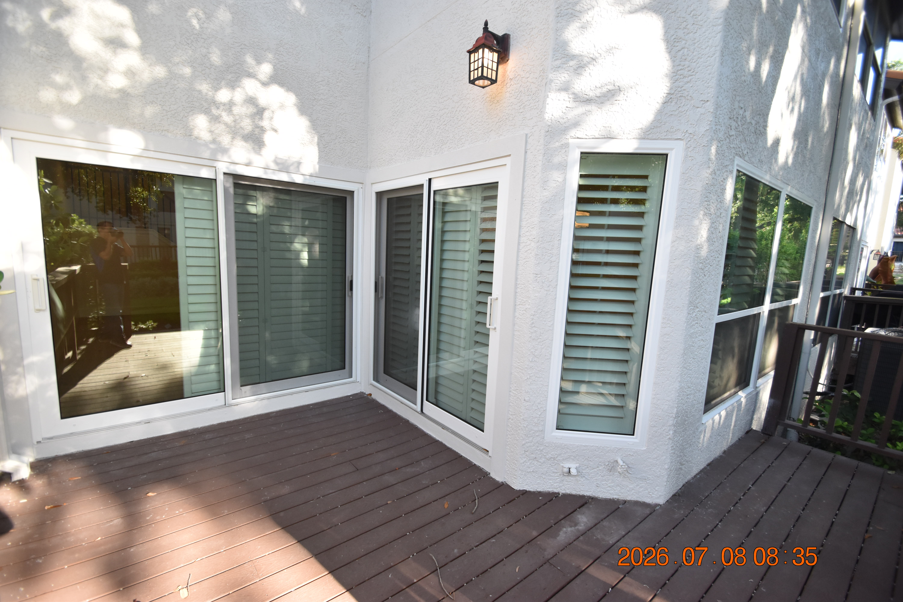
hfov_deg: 100.4
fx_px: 376
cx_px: 452
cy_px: 301
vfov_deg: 77.3
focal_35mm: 15
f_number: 3.5
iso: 800
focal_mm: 10
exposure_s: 1/750
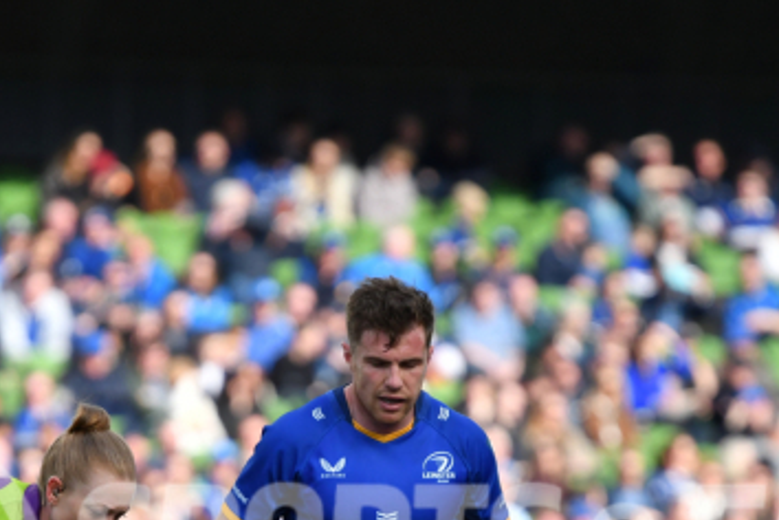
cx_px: 295
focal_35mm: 948
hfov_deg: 2.2
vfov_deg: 1.5
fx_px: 20512
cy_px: 576
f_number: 4
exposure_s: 1/1600
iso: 400
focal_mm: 280
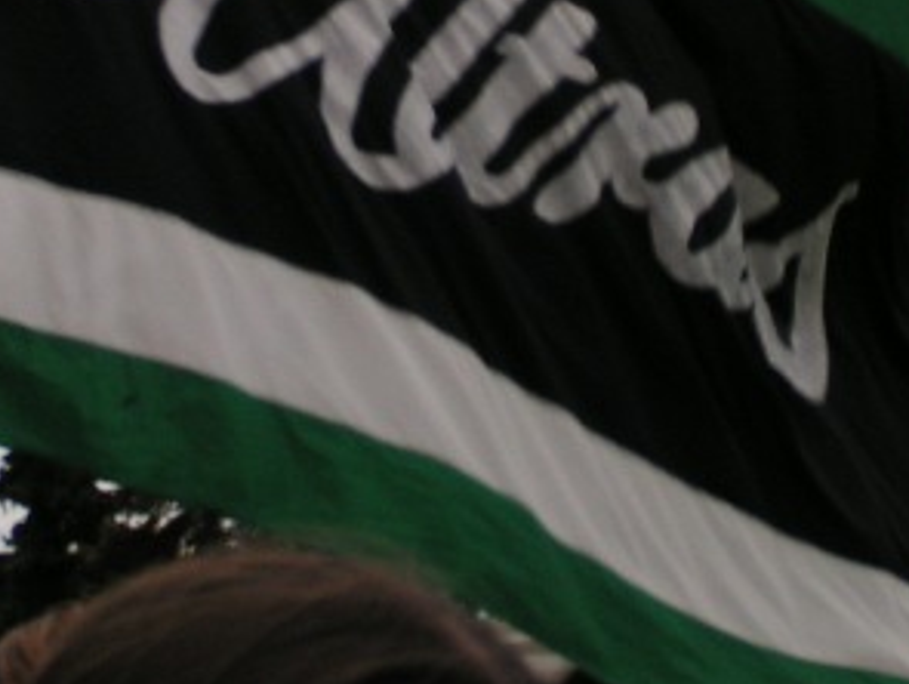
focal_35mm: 176
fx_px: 4627
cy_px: -203
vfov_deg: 8.3
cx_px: 308
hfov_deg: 11.2
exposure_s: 1/100
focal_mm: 10
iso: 50
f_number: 5
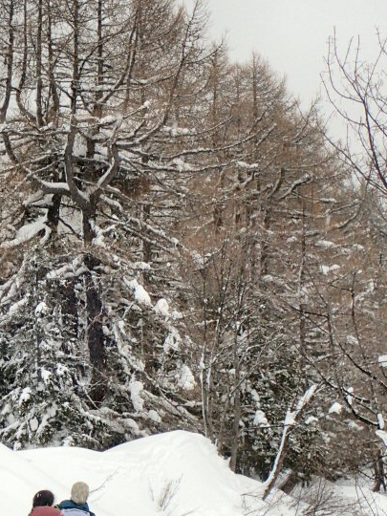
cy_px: 321
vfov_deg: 17.4
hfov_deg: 13.0
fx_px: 1684
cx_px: 71
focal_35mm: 113
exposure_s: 1/200
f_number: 5
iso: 100
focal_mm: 11.01
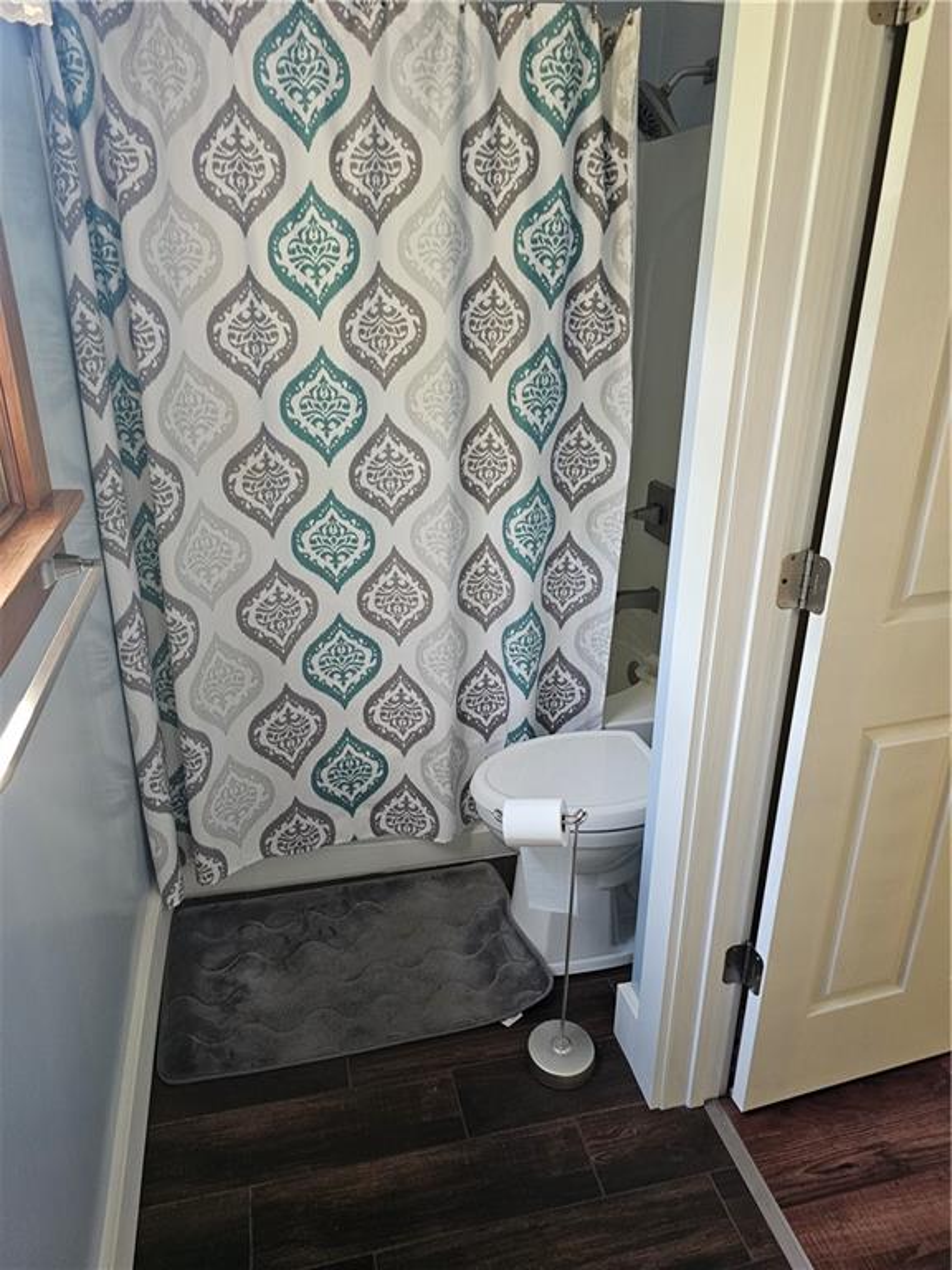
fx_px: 843
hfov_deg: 58.9
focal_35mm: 23
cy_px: 635
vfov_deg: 73.9
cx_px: 476
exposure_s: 1/120
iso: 400
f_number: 1.7
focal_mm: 6.3
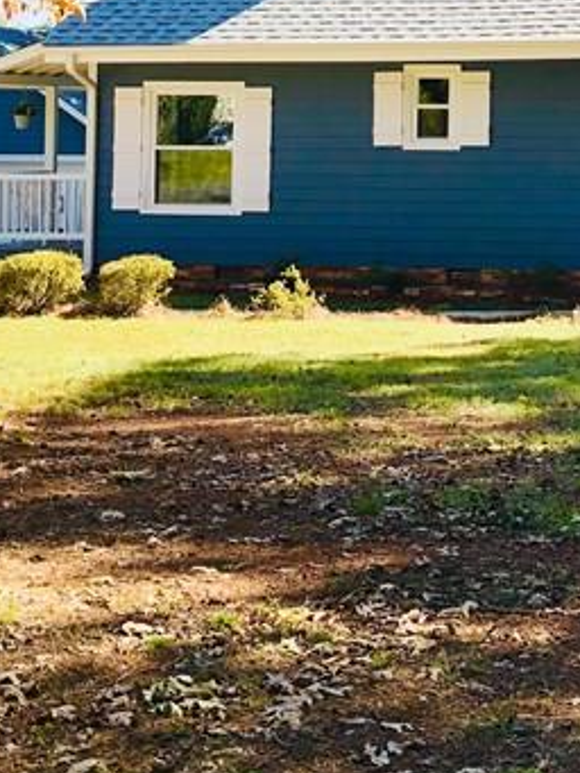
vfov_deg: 22.4
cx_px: 625
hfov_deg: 17.1
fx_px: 1875
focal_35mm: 84
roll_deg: +0.8
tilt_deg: +3.1
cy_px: 7
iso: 20
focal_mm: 4
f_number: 1.8
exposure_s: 1/412
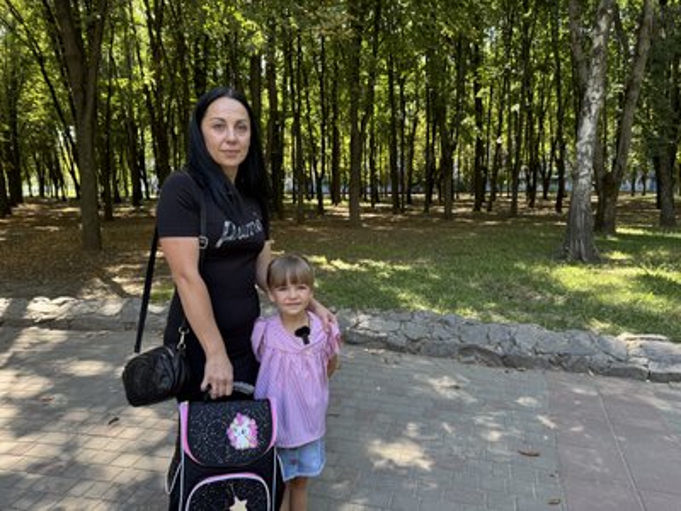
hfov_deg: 71.6
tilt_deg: -9.1
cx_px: 340
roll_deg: -0.1
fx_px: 472
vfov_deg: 56.8
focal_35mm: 24
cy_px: 256
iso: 64
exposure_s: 1/121
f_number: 1.78
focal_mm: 6.76
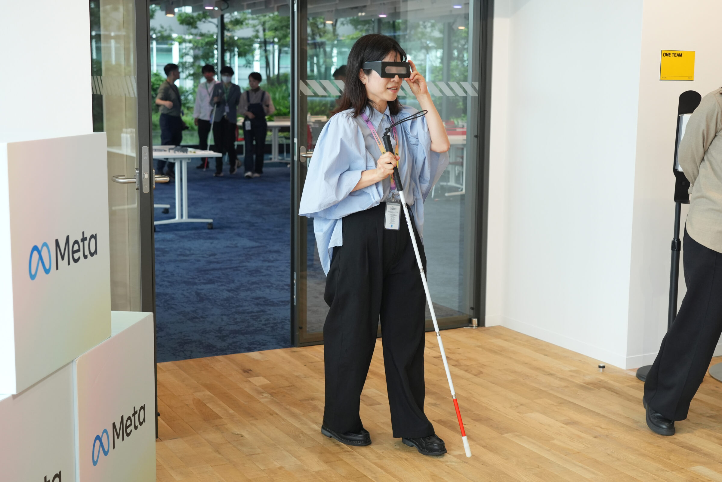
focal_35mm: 49
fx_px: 983
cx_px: 361
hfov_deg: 40.3
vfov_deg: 27.5
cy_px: 241
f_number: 5
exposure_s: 1/320
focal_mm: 49
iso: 1600
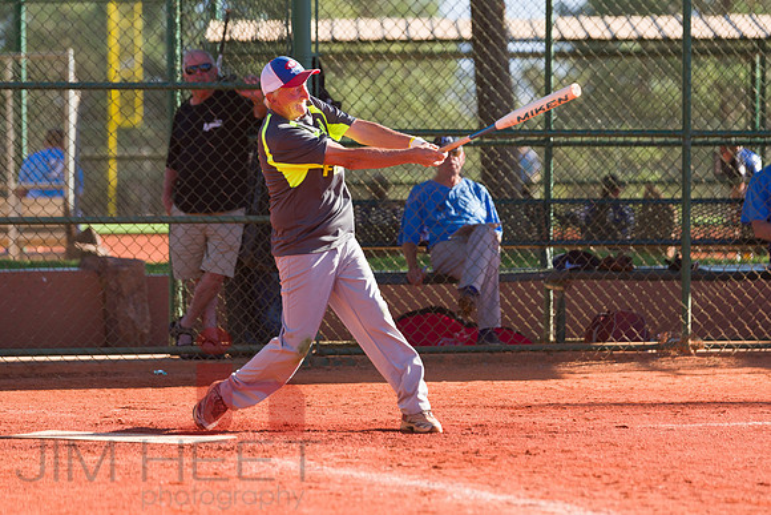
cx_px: 386
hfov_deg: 6.6
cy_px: 258
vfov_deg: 4.4
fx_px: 6640
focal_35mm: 310
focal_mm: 310
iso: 400
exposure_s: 1/800
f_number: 5.6
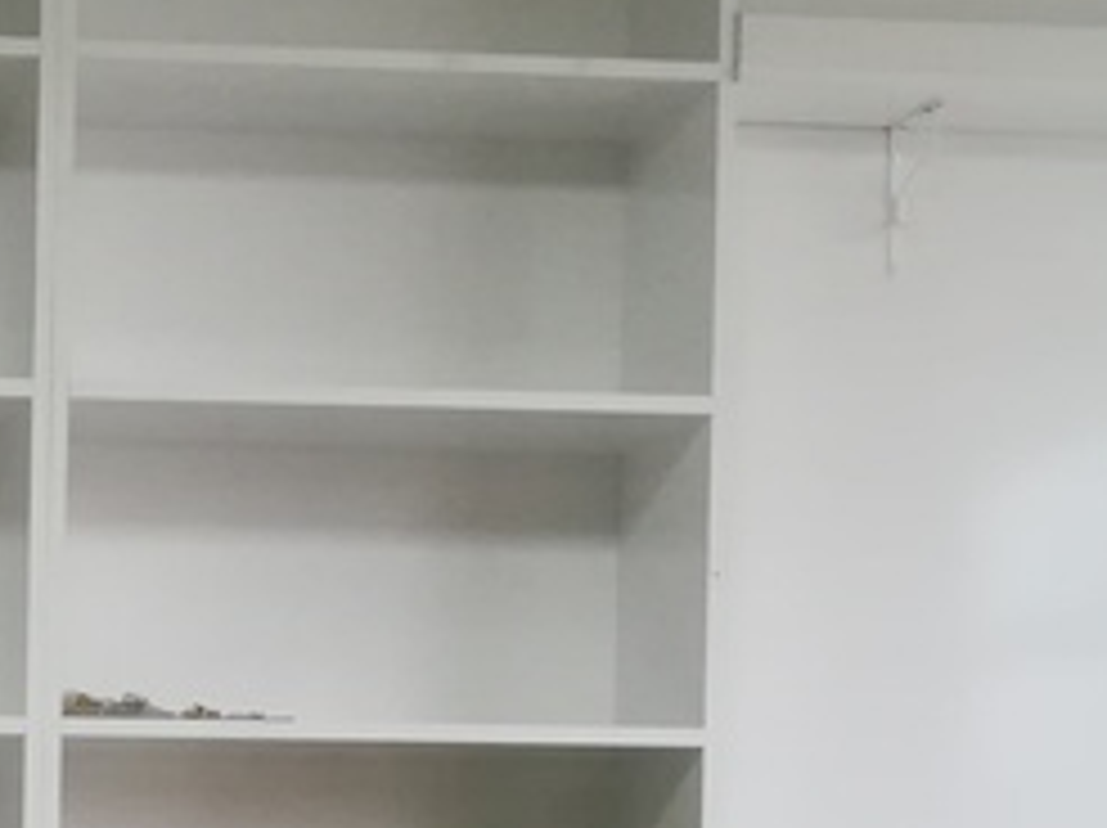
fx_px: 3355
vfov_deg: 13.6
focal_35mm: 105
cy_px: 1058
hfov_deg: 17.5
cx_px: -342
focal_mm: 3.83
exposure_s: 1/33.3
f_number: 2.2
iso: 250
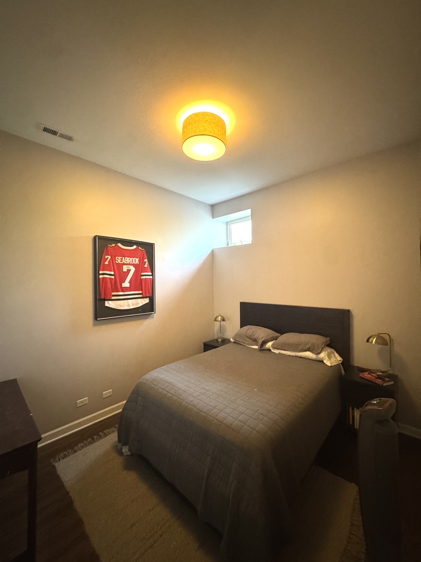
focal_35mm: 14
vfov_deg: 102.1
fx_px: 227
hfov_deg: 85.7
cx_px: 210
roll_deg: +1.5
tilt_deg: -0.5
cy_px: 281
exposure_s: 1/60
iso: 1000
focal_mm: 2.22
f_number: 2.2
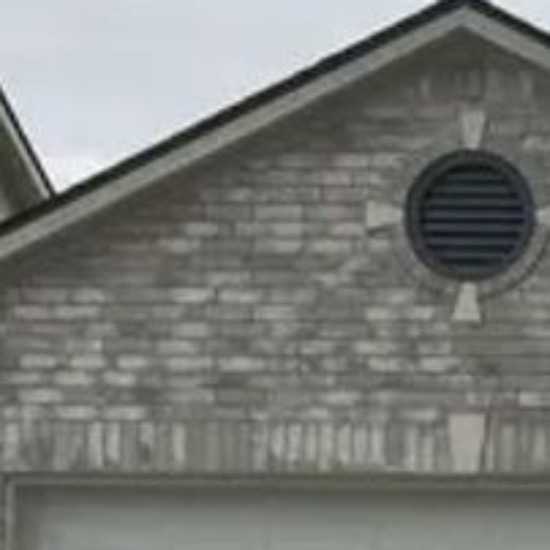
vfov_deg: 13.1
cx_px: 1111
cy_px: 662
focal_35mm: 130
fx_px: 2337
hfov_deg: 11.9
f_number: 2.2
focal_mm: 4.15
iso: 25
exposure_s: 1/1425
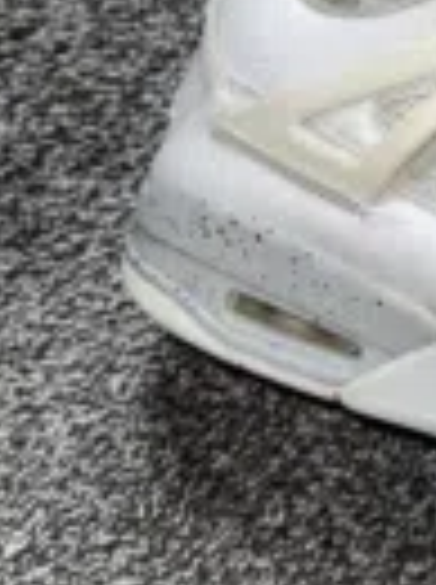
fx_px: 1247
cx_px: 620
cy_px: 72
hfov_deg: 18.0
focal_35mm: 74
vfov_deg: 25.6
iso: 80
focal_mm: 6.86
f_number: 1.78
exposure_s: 1/61
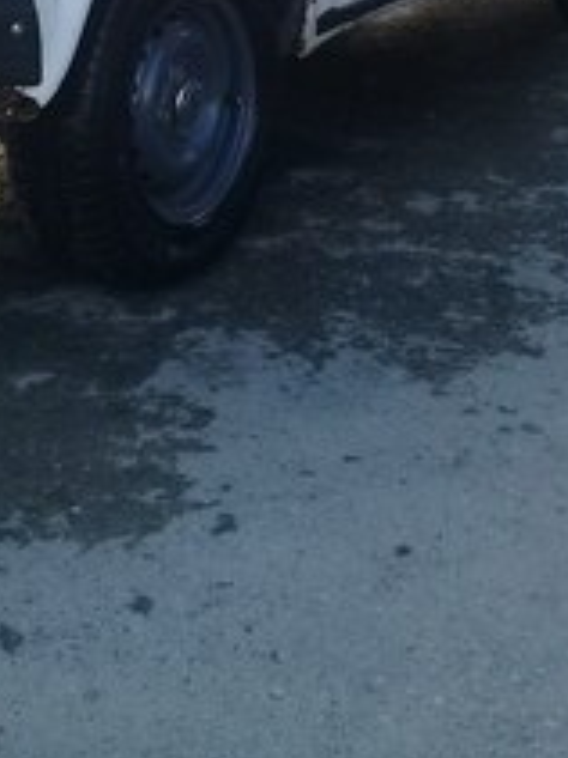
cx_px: 241
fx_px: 1599
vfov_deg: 24.6
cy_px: -111
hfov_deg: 20.1
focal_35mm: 73
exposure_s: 1/167
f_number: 2.2
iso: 50
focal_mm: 3.3
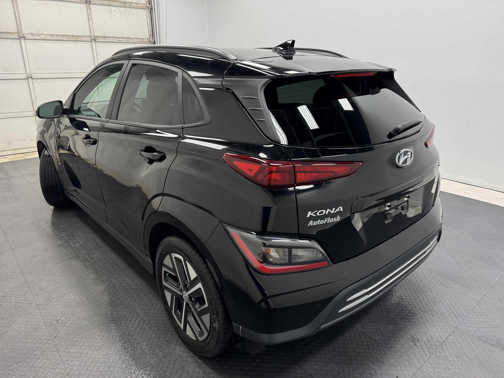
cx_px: 252
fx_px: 349
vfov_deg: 56.8
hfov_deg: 71.6
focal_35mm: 24
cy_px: 189
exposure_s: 1/488
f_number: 1.78
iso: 80
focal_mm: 6.76
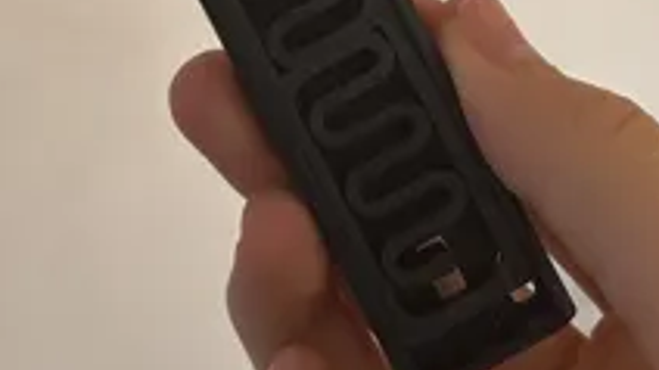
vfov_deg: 11.0
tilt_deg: -4.6
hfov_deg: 20.0
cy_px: -134
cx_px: 261
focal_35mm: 107
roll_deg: +2.7
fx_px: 1869
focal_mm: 5.96
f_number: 1.6
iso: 80
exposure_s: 1/60
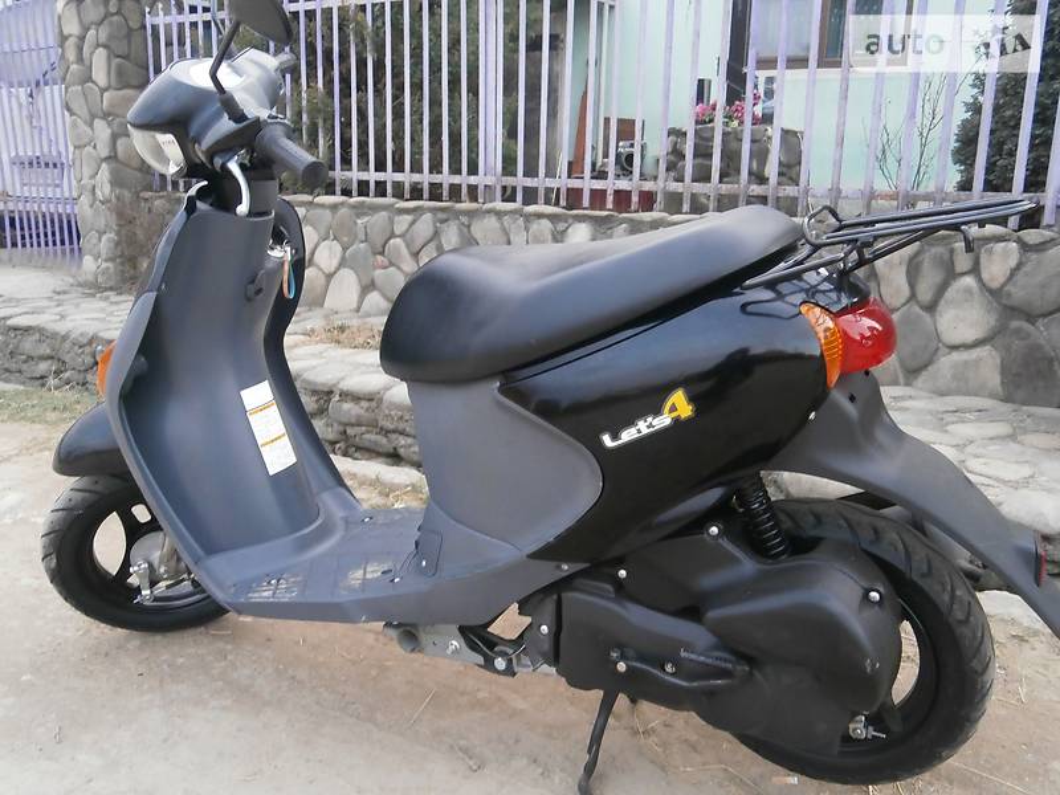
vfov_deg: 45.4
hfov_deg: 58.4
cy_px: 398
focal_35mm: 31
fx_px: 949
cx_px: 530
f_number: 2.9
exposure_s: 1/30
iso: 160
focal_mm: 5.5
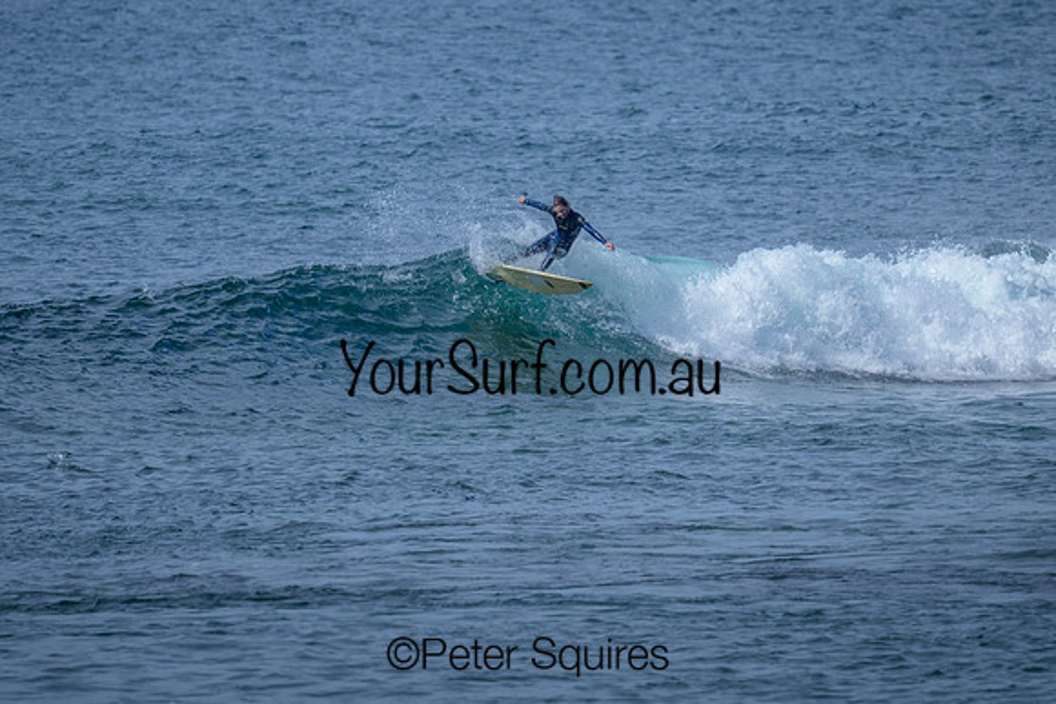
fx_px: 32244
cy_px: 338
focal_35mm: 1099
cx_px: 487
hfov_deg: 1.9
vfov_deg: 1.3
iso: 250
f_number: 6.3
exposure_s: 1/2000
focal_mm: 800
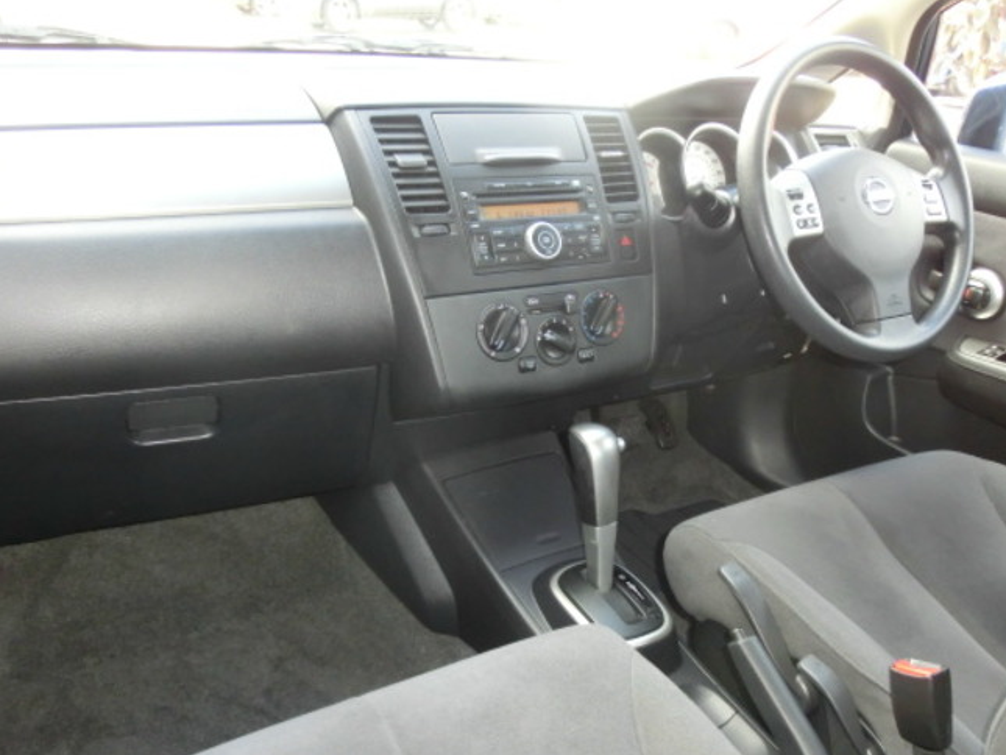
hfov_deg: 58.2
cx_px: 561
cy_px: 465
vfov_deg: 45.1
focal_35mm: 31
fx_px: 901
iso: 400
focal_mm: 4.4
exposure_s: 1/60
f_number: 3.3
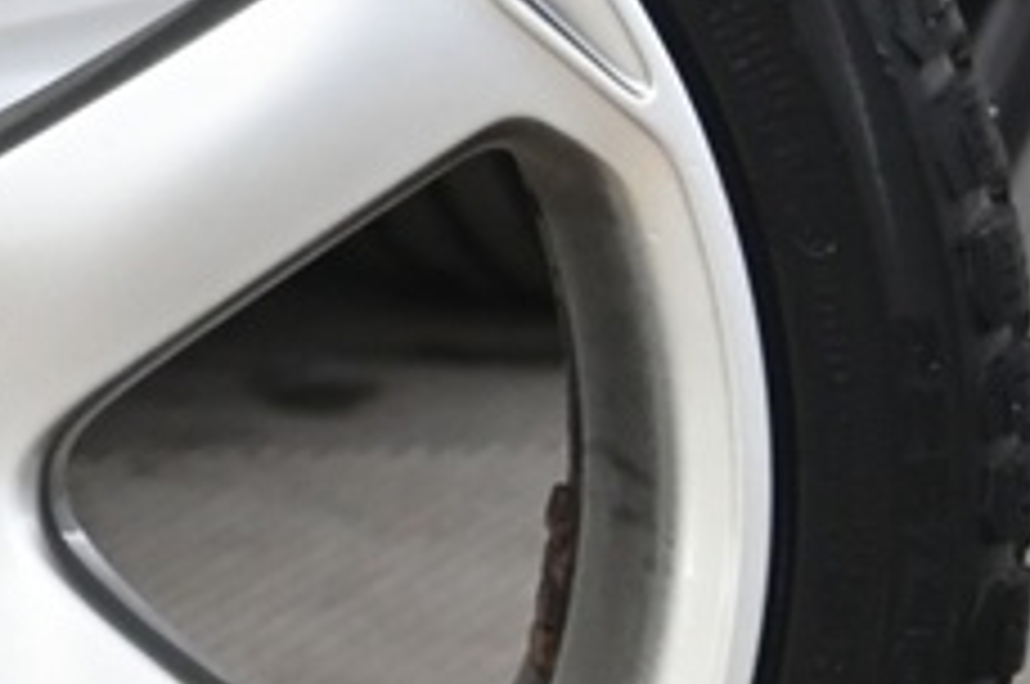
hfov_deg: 6.2
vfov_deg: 4.4
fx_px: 8914
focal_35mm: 312
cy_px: 252
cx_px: -1768
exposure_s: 1/80
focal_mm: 44
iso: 2000
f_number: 4
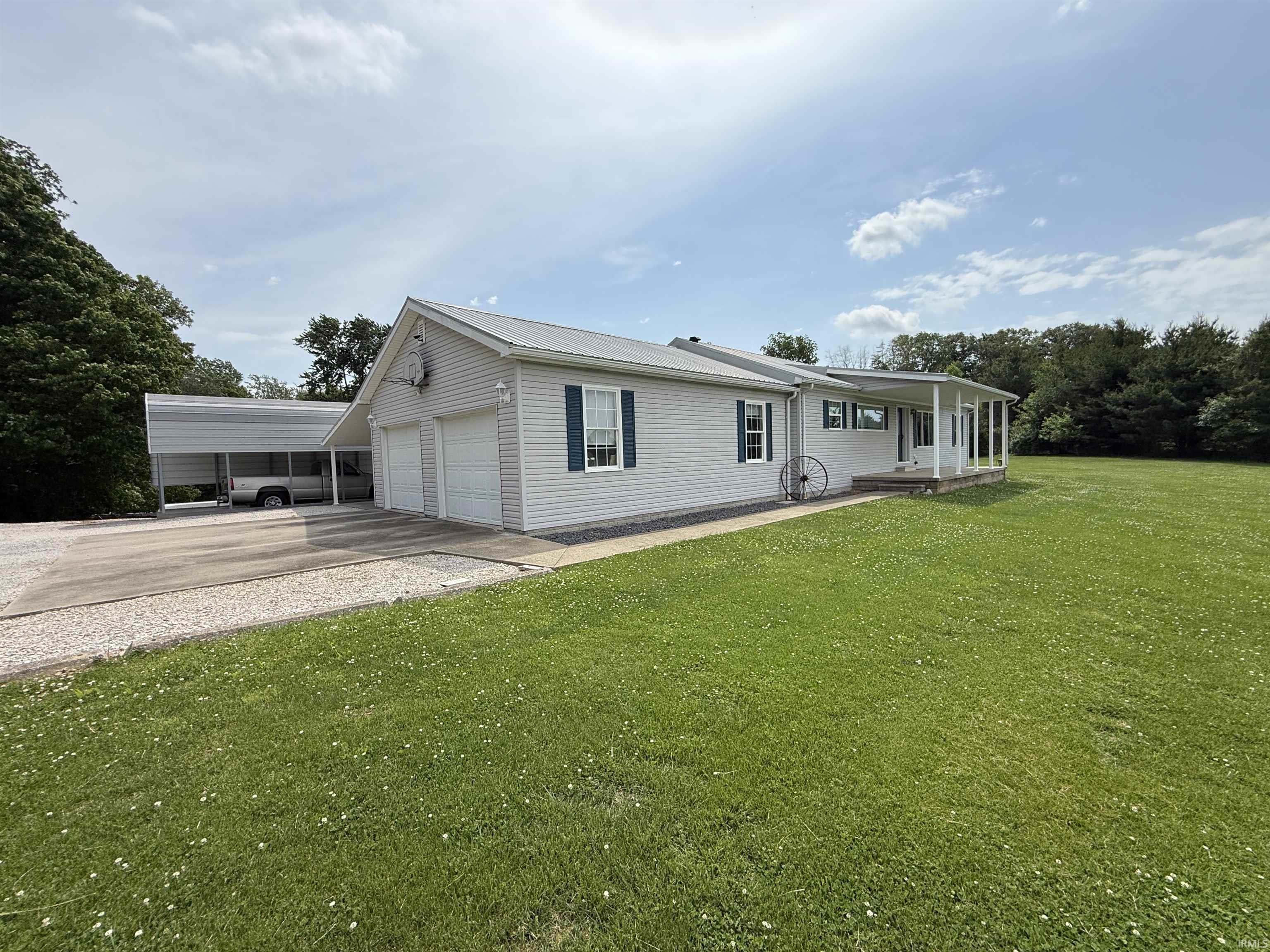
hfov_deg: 102.1
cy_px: 476
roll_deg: +1.8
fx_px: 514
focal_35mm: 14
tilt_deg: -3.4
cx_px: 635
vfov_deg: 85.7
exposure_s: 1/2410
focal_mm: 2.22
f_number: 2.2
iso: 50
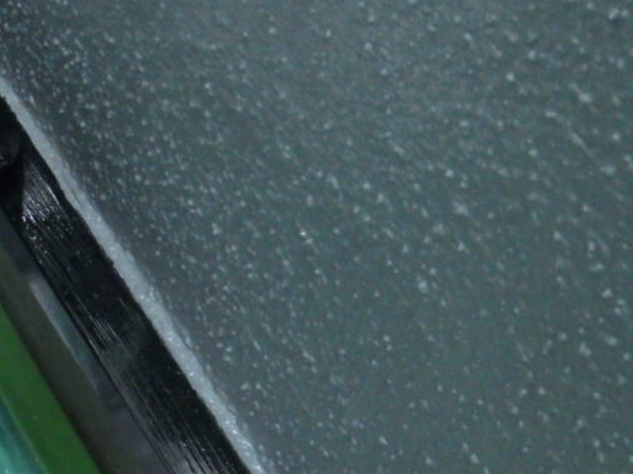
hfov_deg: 22.3
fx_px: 1554
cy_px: 29
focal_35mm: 85
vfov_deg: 17.1
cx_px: 21
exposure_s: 1/60
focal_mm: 7.5
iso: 1600
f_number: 4.2
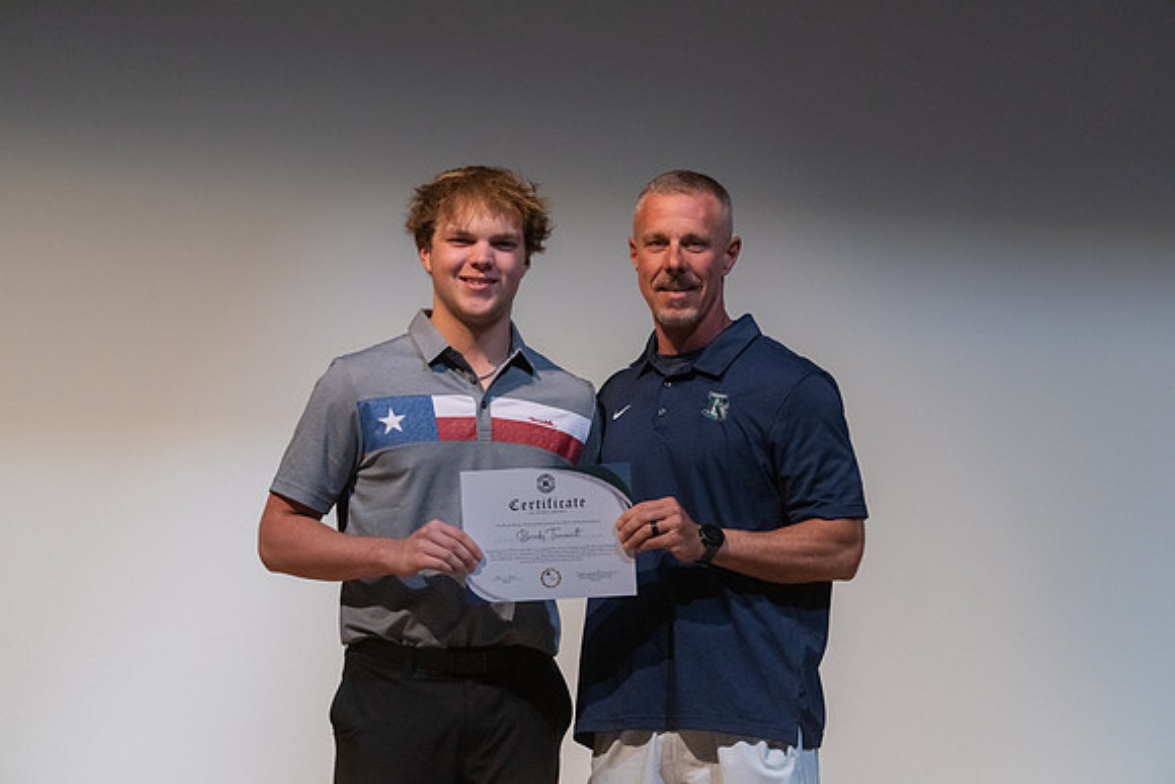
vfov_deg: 8.2
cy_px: 392
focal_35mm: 167
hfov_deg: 12.3
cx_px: 588
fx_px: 5452
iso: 5000
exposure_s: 1/320
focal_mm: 167
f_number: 4
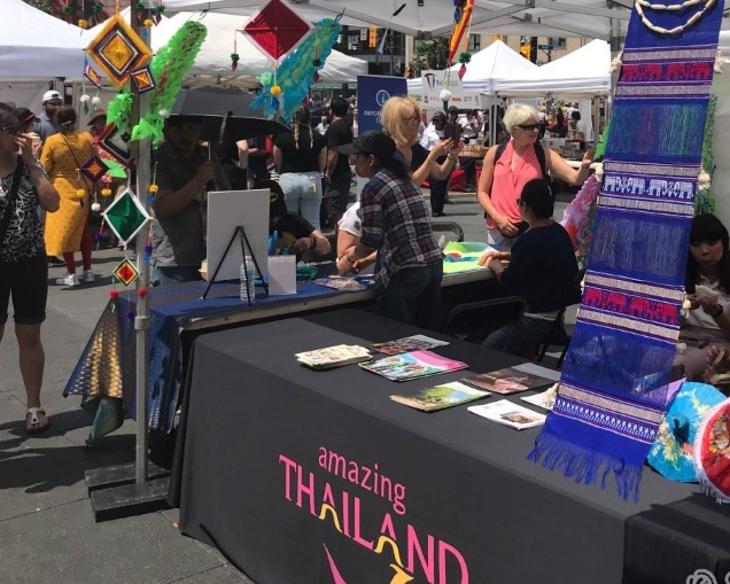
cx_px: 474
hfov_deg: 41.6
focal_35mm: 44
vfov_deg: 33.8
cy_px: 181
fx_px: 951
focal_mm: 3.99
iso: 20
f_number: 1.8
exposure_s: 1/2900
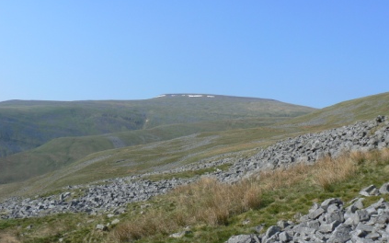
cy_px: 132
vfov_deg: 32.7
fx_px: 413
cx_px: 194
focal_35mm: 39
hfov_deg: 50.4
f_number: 5.6
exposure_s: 1/640
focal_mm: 6
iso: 80
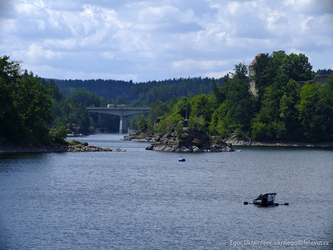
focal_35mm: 158
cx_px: 166
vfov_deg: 9.4
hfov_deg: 12.5
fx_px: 1520
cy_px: 125
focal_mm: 200
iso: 100
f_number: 8
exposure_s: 1/280
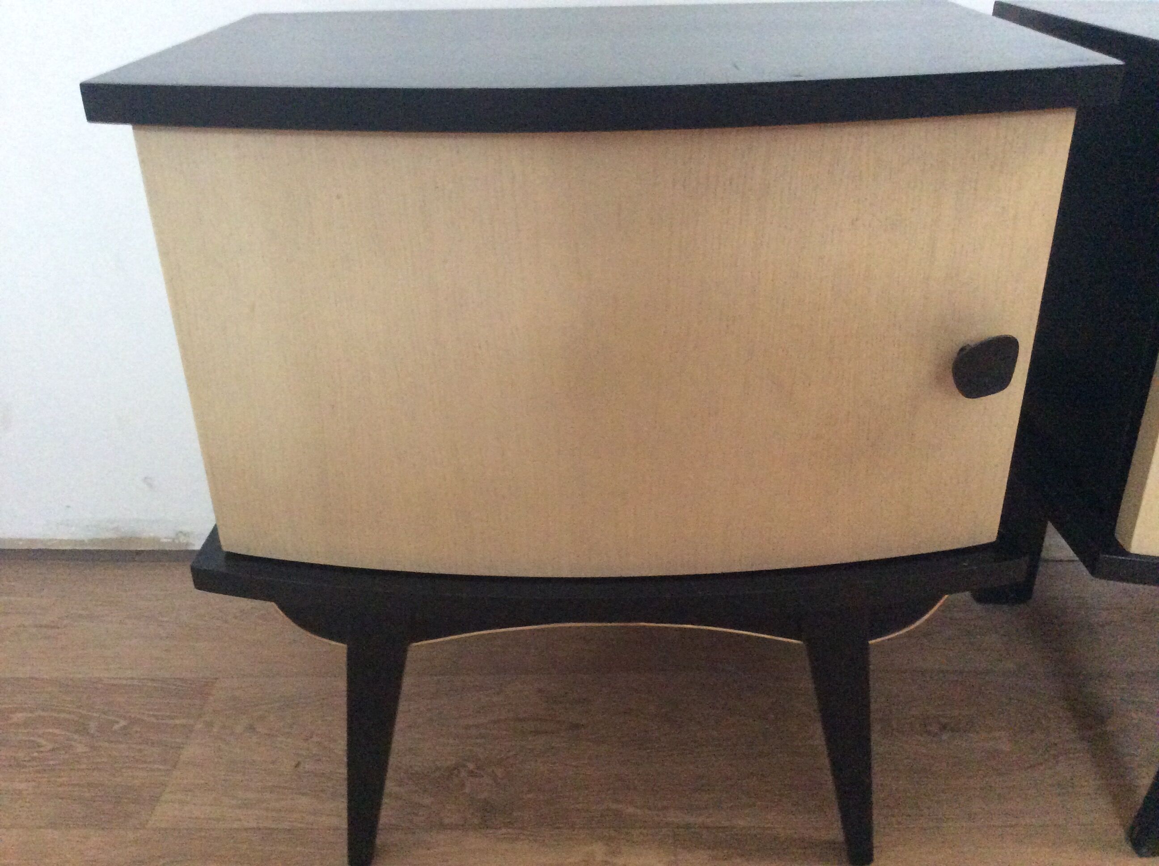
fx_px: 1070
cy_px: 433
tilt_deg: -25.4
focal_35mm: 32
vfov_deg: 44.1
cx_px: 580
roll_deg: +1.3
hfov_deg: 56.9
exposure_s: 1/17
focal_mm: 3.3
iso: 400
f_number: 2.4
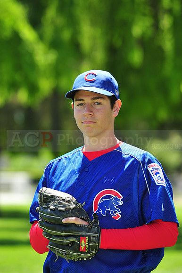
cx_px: 91
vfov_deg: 10.3
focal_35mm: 200
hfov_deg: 6.9
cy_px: 136
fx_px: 1518
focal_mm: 200
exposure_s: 1/320
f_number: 5.6
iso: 200
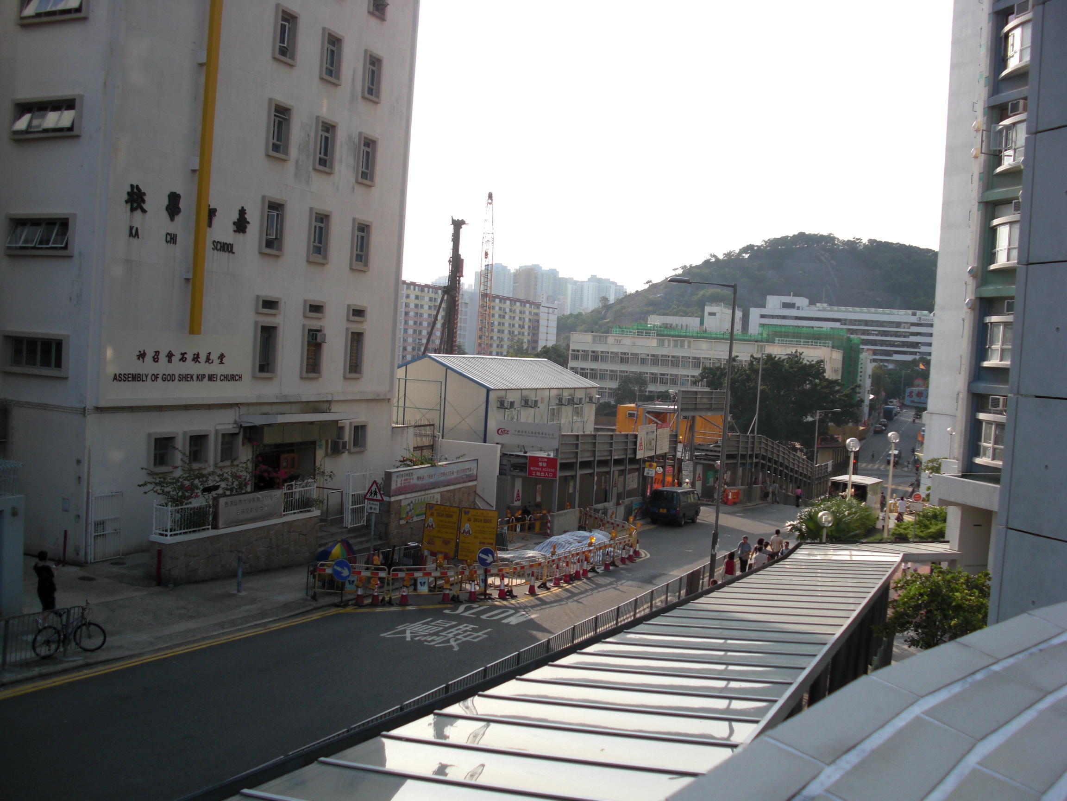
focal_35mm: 36
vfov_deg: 39.7
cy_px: 400
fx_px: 1110
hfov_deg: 51.4
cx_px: 534
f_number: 2.8
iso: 50
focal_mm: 6.3
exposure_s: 1/500
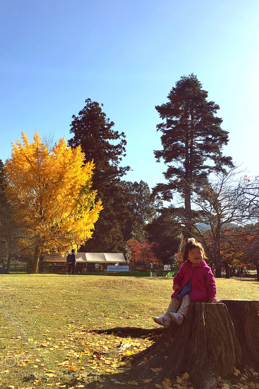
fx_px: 335
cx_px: 118
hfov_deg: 42.3
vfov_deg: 60.3
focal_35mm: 31
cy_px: 194
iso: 25
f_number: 2.2
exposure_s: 1/1748
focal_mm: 4.15
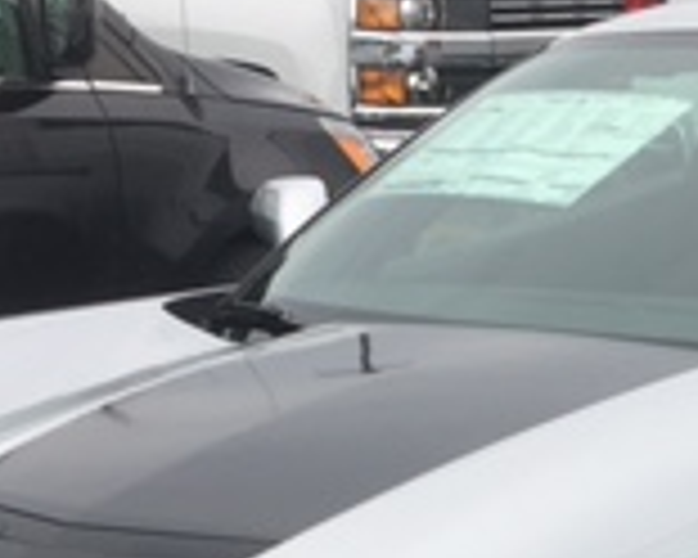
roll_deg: +2.5
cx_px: 572
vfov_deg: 12.3
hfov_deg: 16.3
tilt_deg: -23.7
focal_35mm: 117
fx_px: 2417
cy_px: 945
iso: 25
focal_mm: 4.15
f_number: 2.2
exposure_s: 1/193
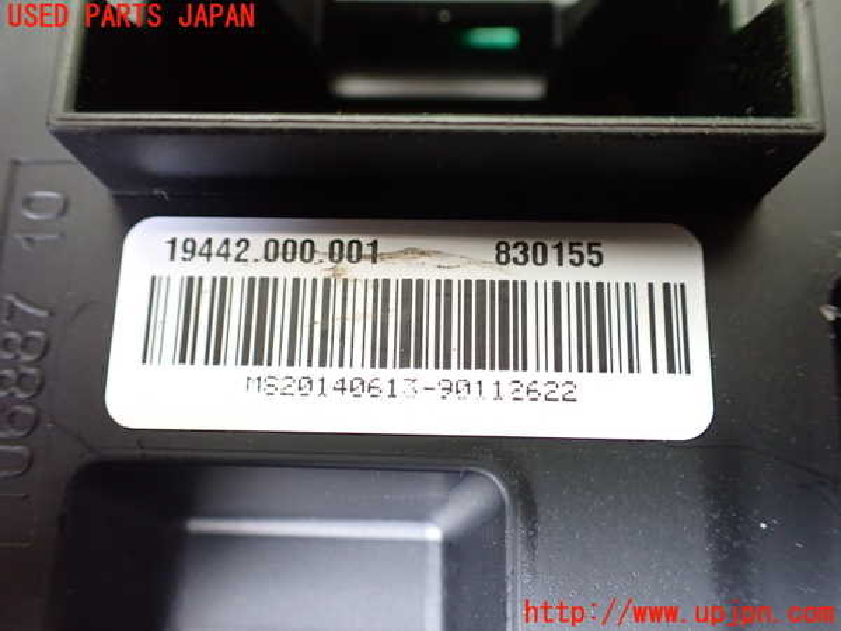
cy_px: 316
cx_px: 420
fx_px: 729
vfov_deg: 46.8
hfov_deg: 60.0
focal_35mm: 30
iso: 800
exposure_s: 1/50
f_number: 2.3
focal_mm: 5.4
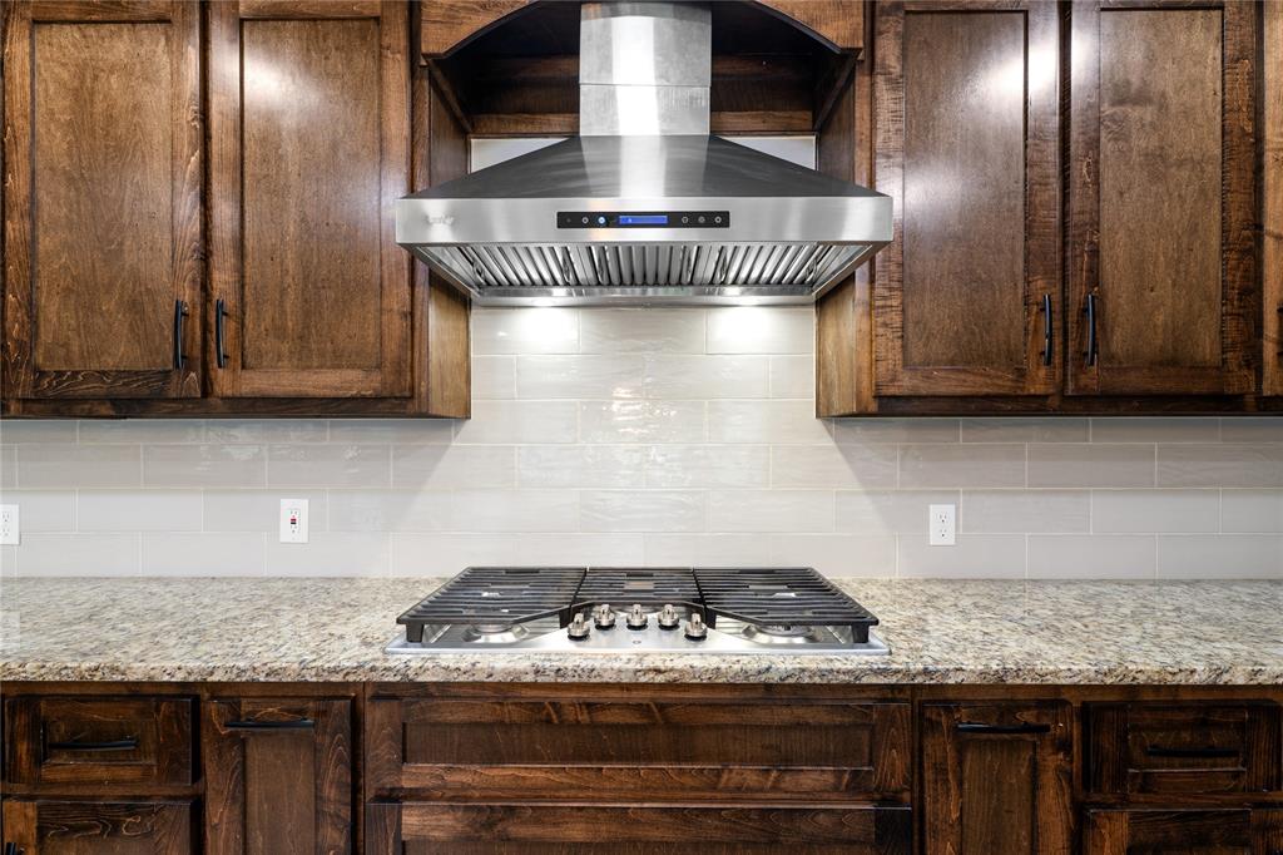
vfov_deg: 73.7
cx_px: 642
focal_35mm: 16
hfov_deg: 96.8
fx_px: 570
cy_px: 428
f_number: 9
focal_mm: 16
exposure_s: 1.6
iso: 125
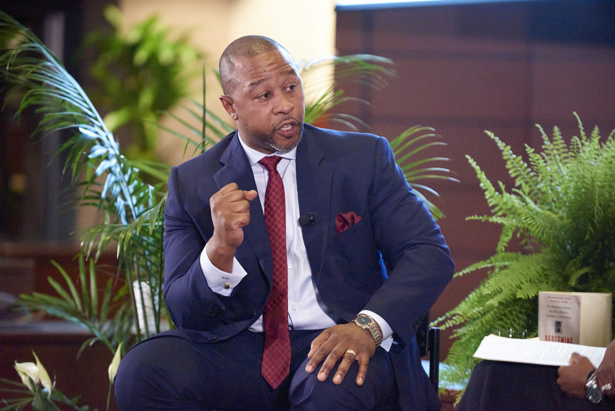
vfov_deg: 8.1
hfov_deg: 12.1
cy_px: 206
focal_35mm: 170
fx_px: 2905
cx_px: 308
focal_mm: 170
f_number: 2.8
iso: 10000
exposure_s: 1/400
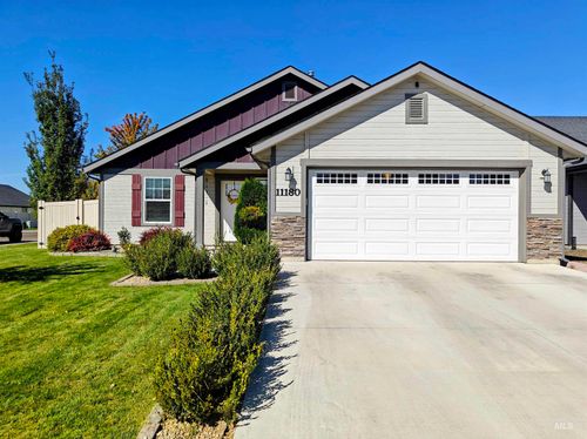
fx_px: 407
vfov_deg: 56.7
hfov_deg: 71.6
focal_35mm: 24
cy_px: 220
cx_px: 294
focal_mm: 5.59
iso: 64
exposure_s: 1/5110
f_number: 1.8
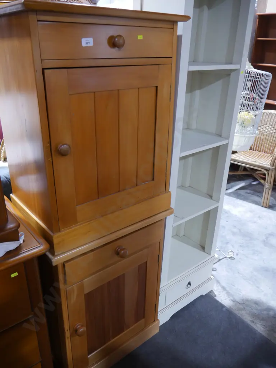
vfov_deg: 63.4
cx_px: 138
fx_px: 298
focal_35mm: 28
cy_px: 184
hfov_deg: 49.7
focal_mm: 14
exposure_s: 1/60
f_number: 3.5
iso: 1250
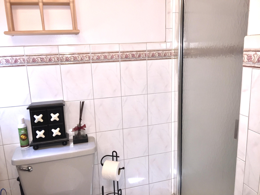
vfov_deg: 48.2
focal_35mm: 29
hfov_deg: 61.7
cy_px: 98
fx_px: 218
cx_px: 130
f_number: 2.2
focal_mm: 4.15
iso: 50
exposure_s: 1/30
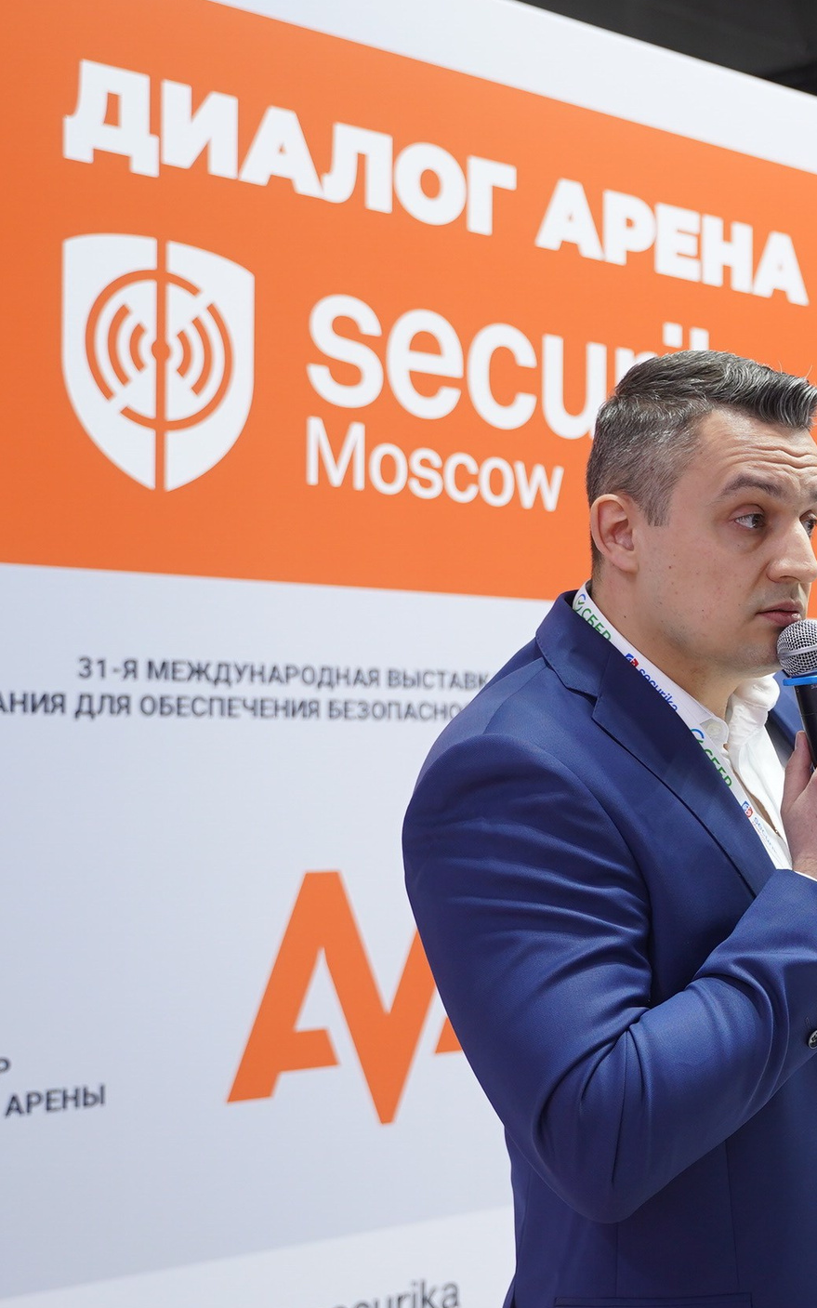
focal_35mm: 63
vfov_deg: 32.4
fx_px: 2245
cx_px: 1061
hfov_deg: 19.1
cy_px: 740
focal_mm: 34
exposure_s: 1/100
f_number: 3.2
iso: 640
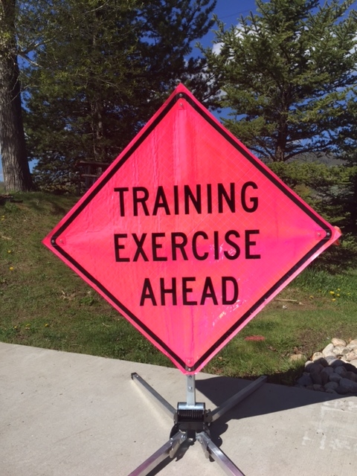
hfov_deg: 48.2
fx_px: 399
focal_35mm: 29
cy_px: 238
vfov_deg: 61.7
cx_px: 178
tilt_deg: -4.7
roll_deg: +0.2
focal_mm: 4.15
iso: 32
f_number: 2.2
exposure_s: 1/1980
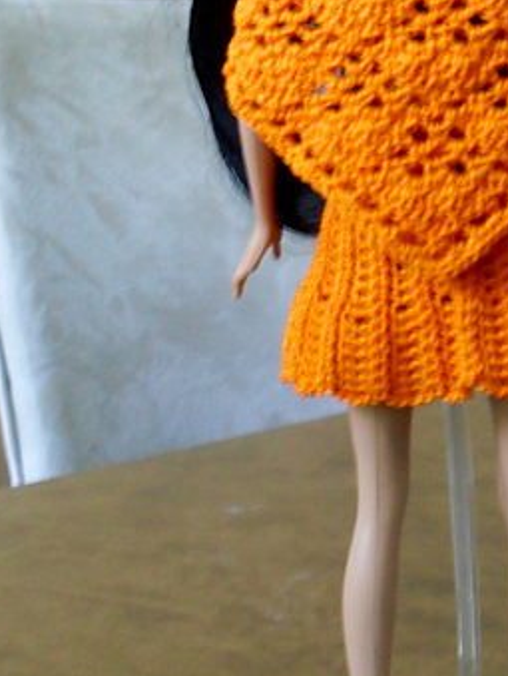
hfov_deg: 22.1
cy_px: 311
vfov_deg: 29.3
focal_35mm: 66
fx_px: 1289
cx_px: 390
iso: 240
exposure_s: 1/15
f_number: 2.8
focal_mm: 6.2
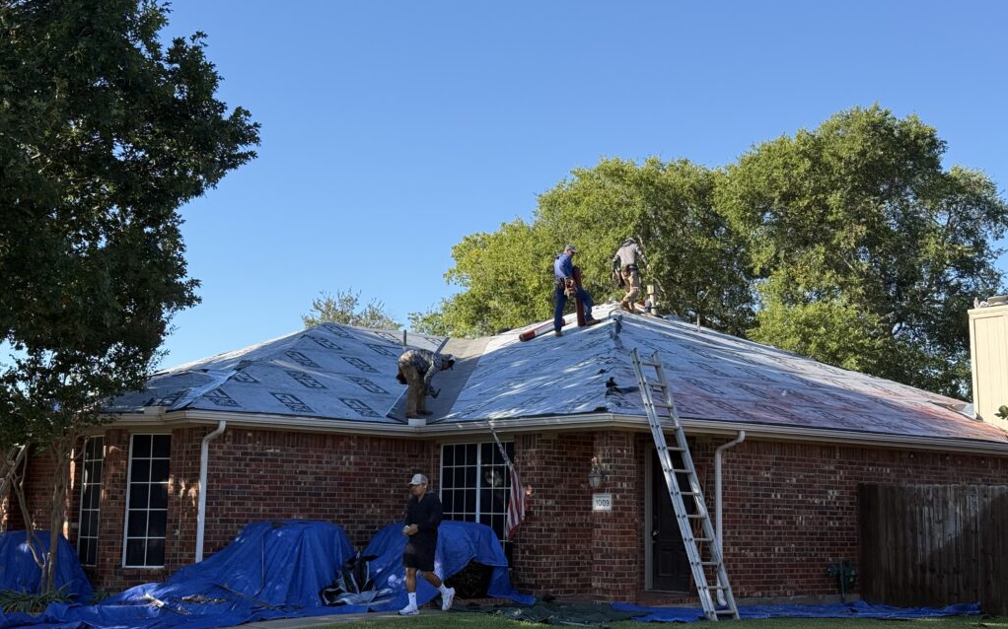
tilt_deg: +8.4
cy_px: 293
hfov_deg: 39.6
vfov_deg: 25.3
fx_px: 1401
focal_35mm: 51
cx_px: 504
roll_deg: -0.6
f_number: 1.78
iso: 64
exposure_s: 1/2494
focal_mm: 6.76
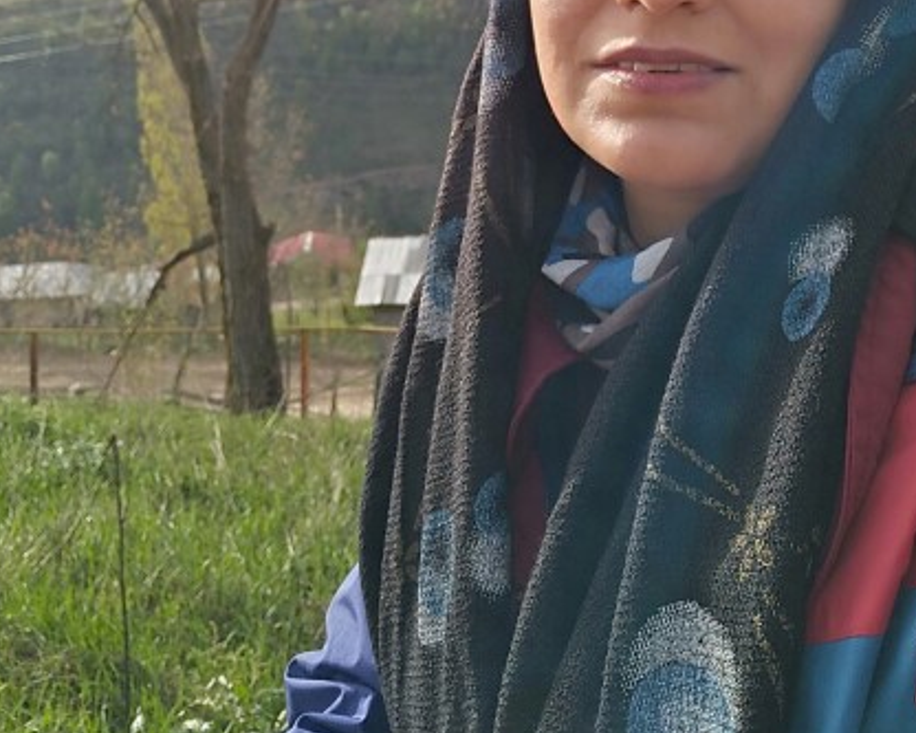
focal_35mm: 48
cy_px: 3
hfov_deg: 38.8
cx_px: 451
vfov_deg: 29.4
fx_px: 1302
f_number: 2
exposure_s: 1/825
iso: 100
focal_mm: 3.62
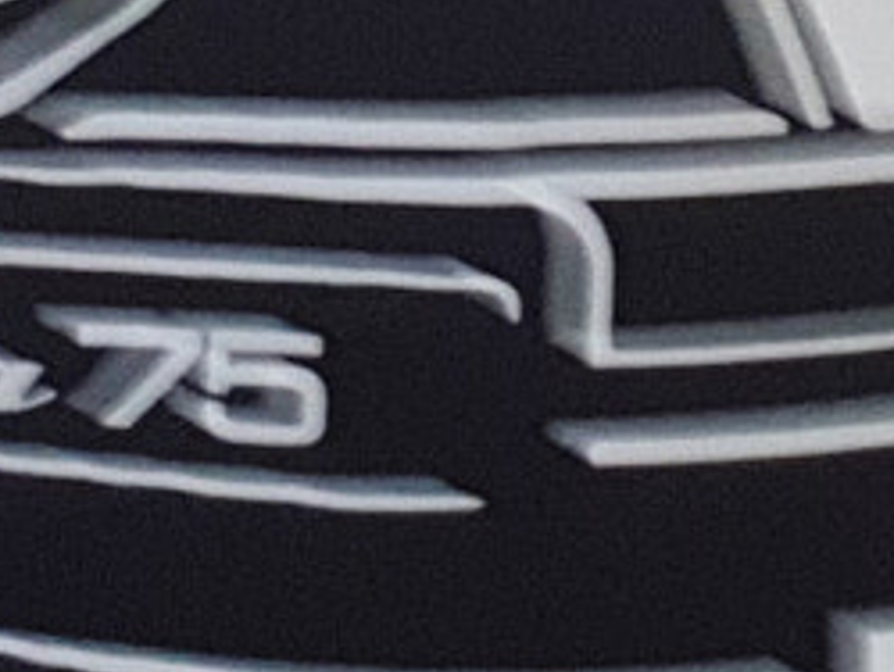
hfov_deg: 12.3
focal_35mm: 160
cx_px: 576
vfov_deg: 9.0
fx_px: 4136
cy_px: -468
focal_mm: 2.95
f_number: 1.7
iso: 400
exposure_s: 1/15
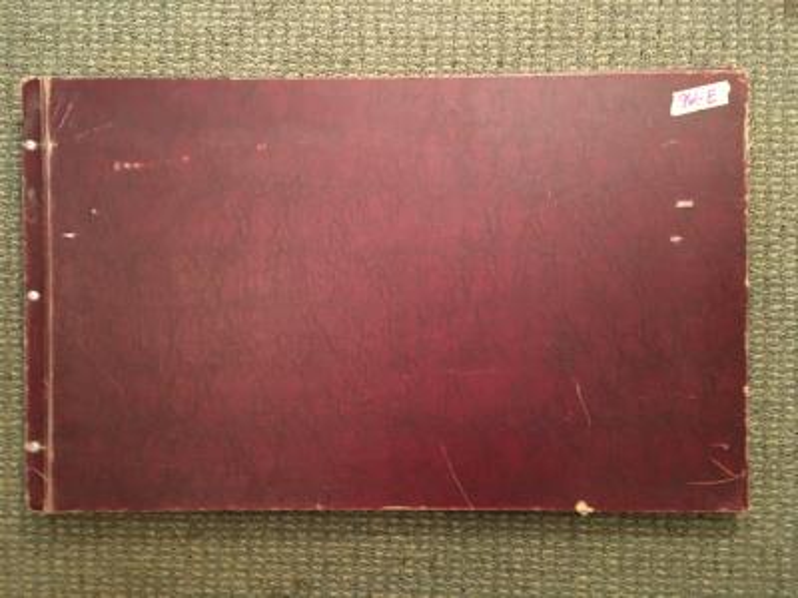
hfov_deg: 61.7
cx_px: 399
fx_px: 669
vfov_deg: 48.2
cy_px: 299
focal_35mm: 29
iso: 400
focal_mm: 4.15
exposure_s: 1/15
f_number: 2.2
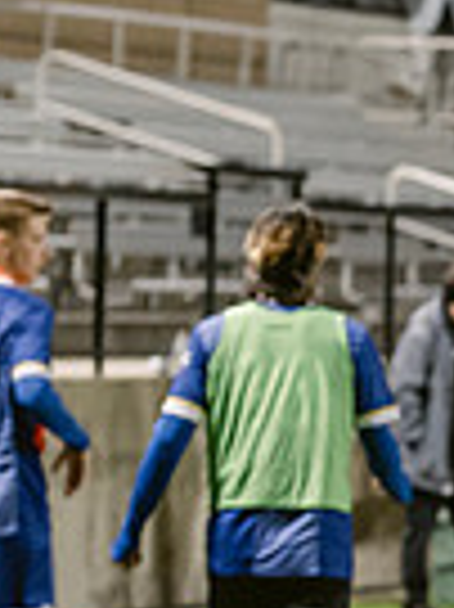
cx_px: 1197
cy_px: 503
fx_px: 7549
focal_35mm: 431
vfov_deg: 4.6
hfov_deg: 3.4
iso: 1600
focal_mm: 70
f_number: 2.8
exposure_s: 1/160
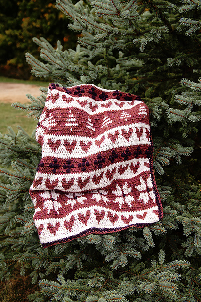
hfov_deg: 38.9
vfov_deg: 55.8
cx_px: 100
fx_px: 285
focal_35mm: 34
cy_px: 151
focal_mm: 34
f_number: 3.5
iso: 160
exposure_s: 1/1000
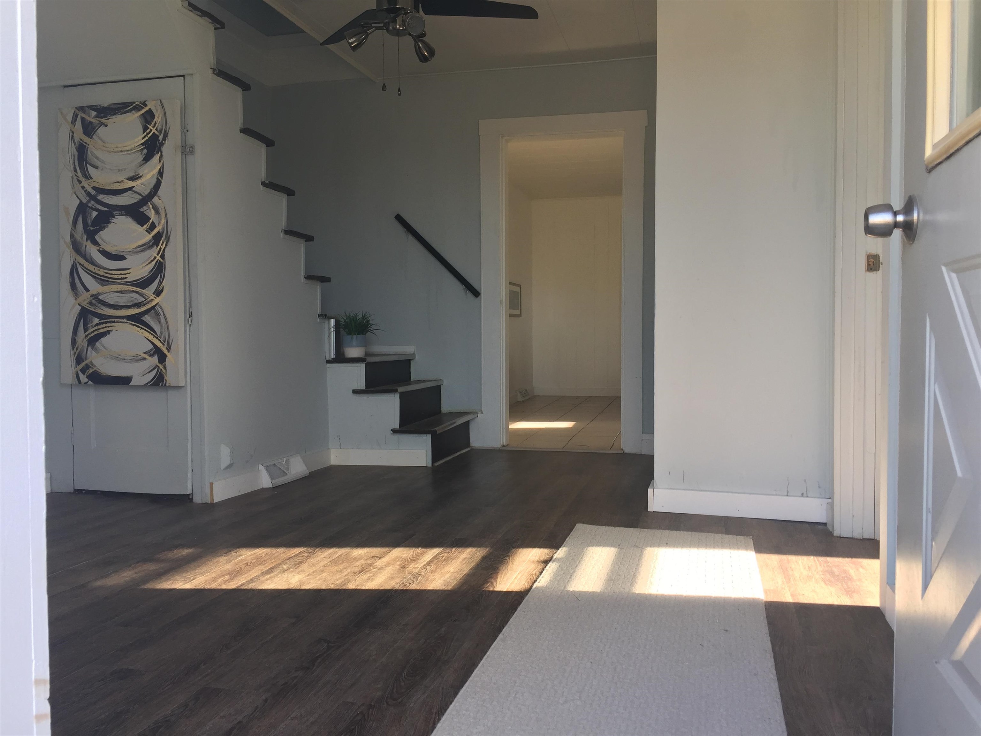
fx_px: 822
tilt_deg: -3.8
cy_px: 368
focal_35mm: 29
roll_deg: -0.9
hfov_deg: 61.7
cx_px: 490
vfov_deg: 48.2
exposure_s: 1/60
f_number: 2.2
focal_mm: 4.15
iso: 32
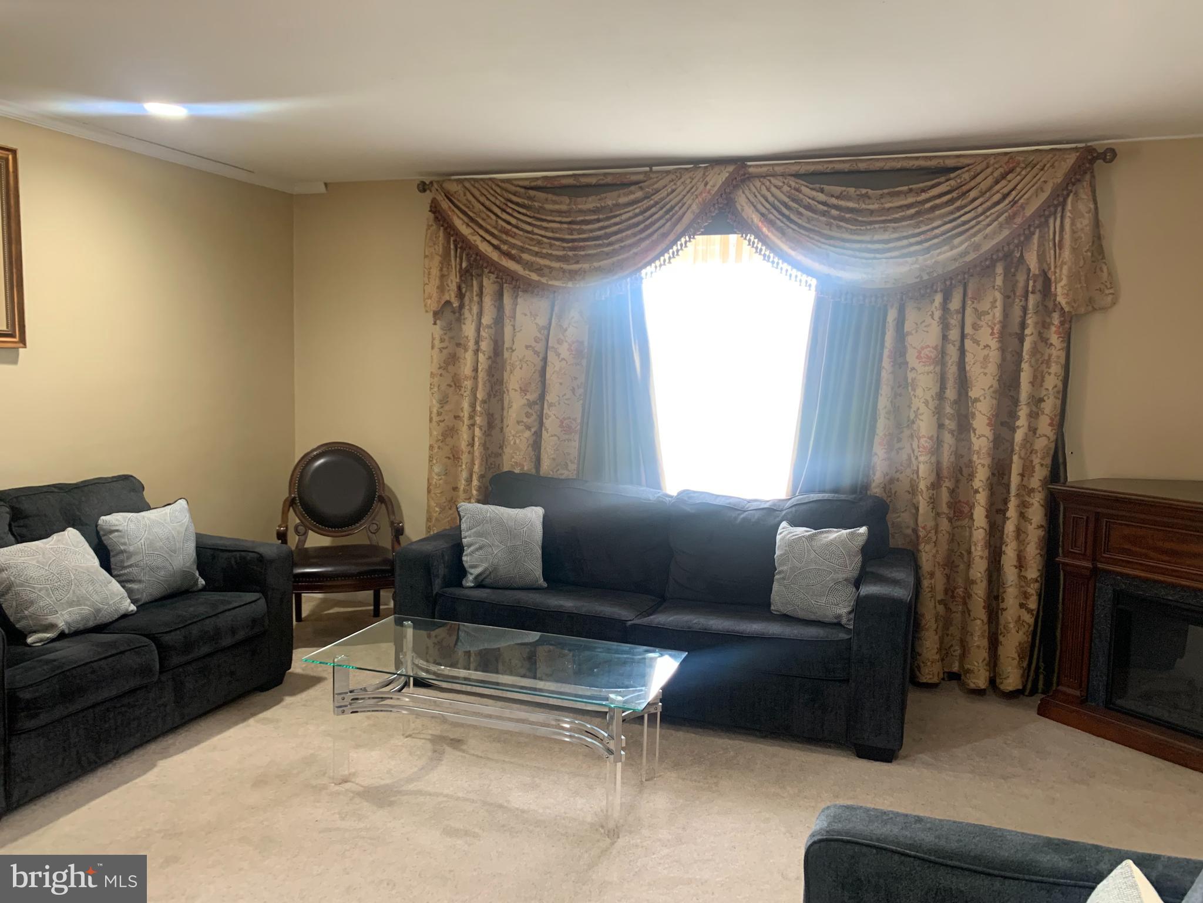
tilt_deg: -4.5
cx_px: 602
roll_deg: -0.7
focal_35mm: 26
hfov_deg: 67.3
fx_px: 904
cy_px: 452
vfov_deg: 53.1
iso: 160
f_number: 1.8
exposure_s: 1/60
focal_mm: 4.25
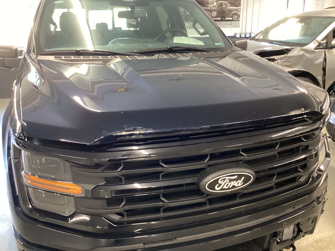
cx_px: 168
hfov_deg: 58.4
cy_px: 126
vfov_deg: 45.4
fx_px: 300
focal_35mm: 31
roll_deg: +1.0
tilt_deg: -19.1
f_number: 2.4
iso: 400
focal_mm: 3.3
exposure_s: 1/33
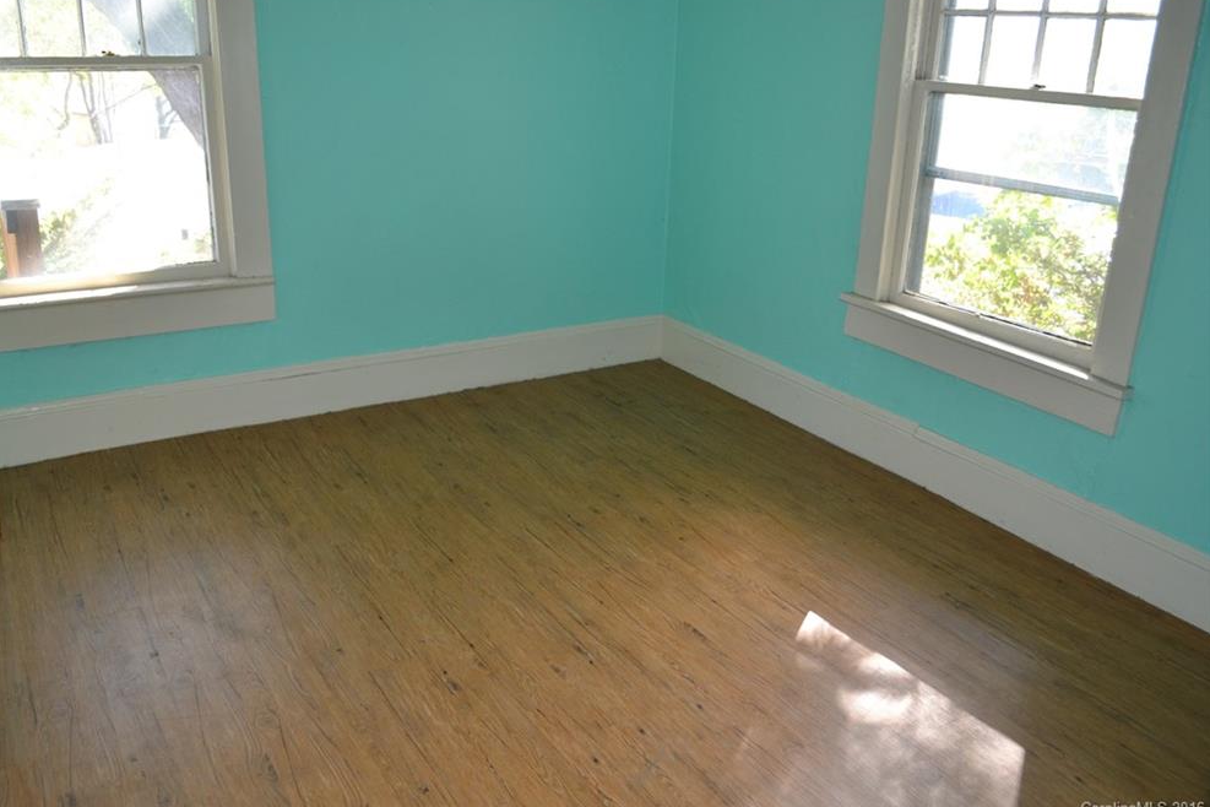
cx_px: 586
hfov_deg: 65.5
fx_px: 941
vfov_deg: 46.4
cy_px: 401
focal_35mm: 28
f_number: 3.5
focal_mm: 18
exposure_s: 1/60
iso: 400
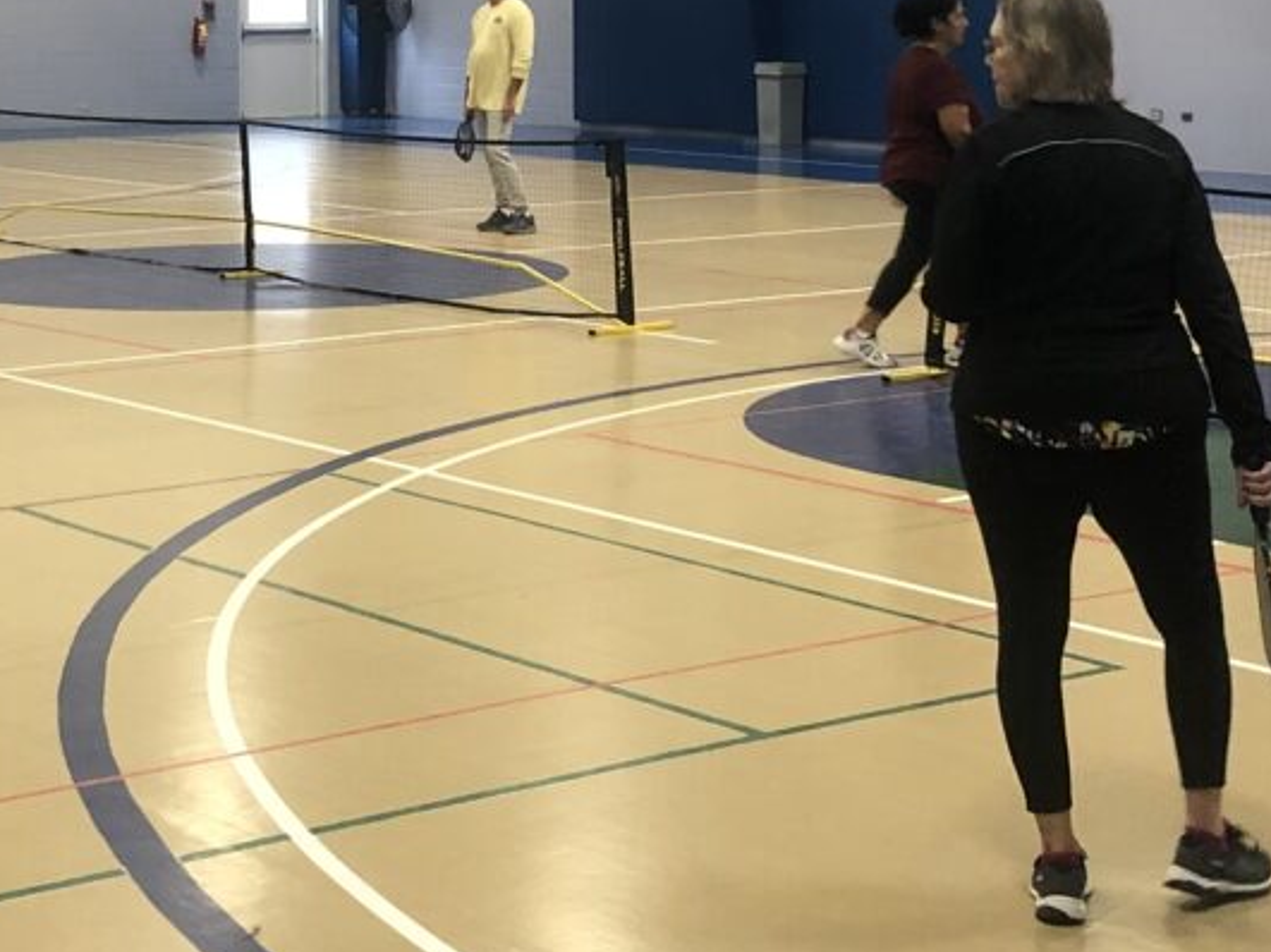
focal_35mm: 81
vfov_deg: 17.8
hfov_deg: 24.0
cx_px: 438
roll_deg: +0.7
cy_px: 48
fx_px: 2973
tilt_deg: -2.4
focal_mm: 4
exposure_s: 1/15
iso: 50
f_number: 1.8
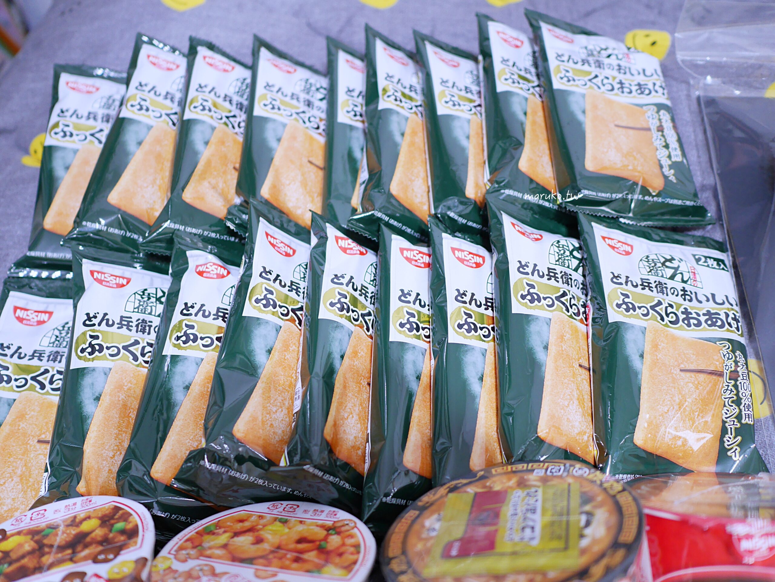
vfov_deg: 46.8
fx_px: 672
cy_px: 291
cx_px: 388
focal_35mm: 30
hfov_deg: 59.9
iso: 640
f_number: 1.7
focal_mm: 15
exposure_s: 1/60
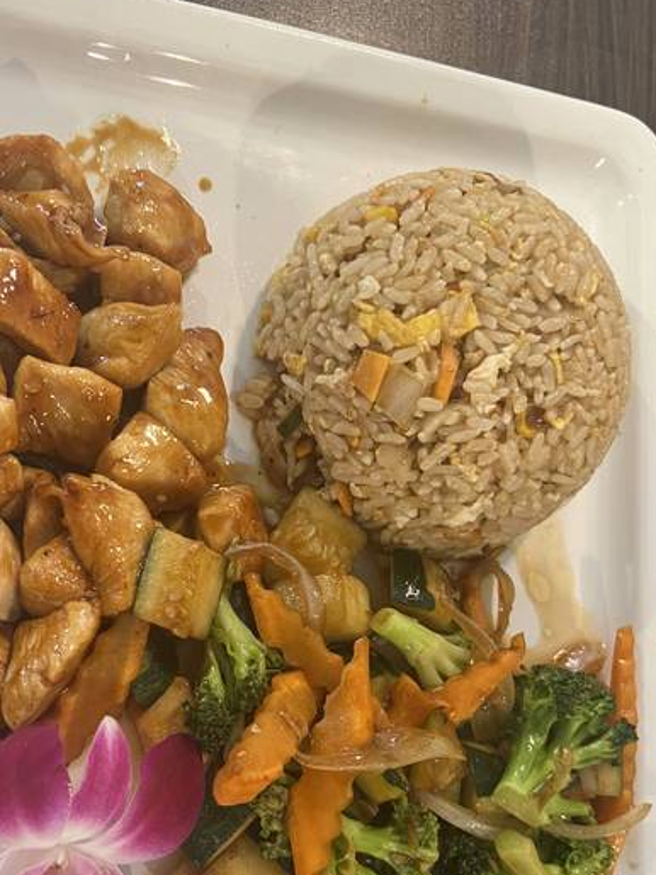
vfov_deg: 49.1
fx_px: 935
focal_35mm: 37
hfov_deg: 38.6
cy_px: 599
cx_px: 277
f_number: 1.5
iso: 500
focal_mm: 5.7
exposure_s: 1/40
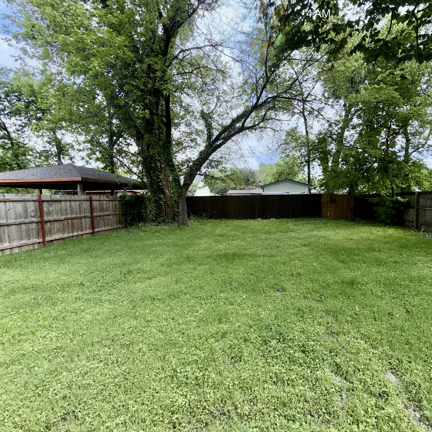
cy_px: 219
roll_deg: +1.0
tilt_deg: -5.0
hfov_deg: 82.6
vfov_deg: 84.0
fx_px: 240
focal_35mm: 17
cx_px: 265
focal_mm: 2.22
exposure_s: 1/421
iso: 16
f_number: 2.2
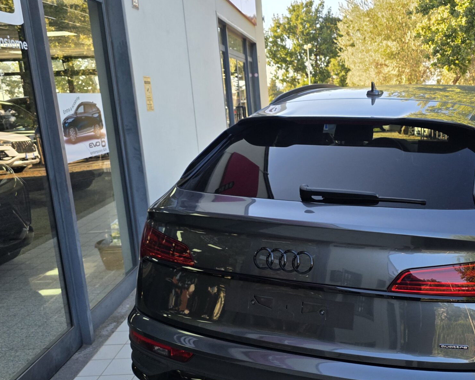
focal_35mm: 39
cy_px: 228
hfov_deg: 46.0
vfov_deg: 38.1
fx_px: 548
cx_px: 324
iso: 50
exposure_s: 1/359
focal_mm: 6.3
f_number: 1.7
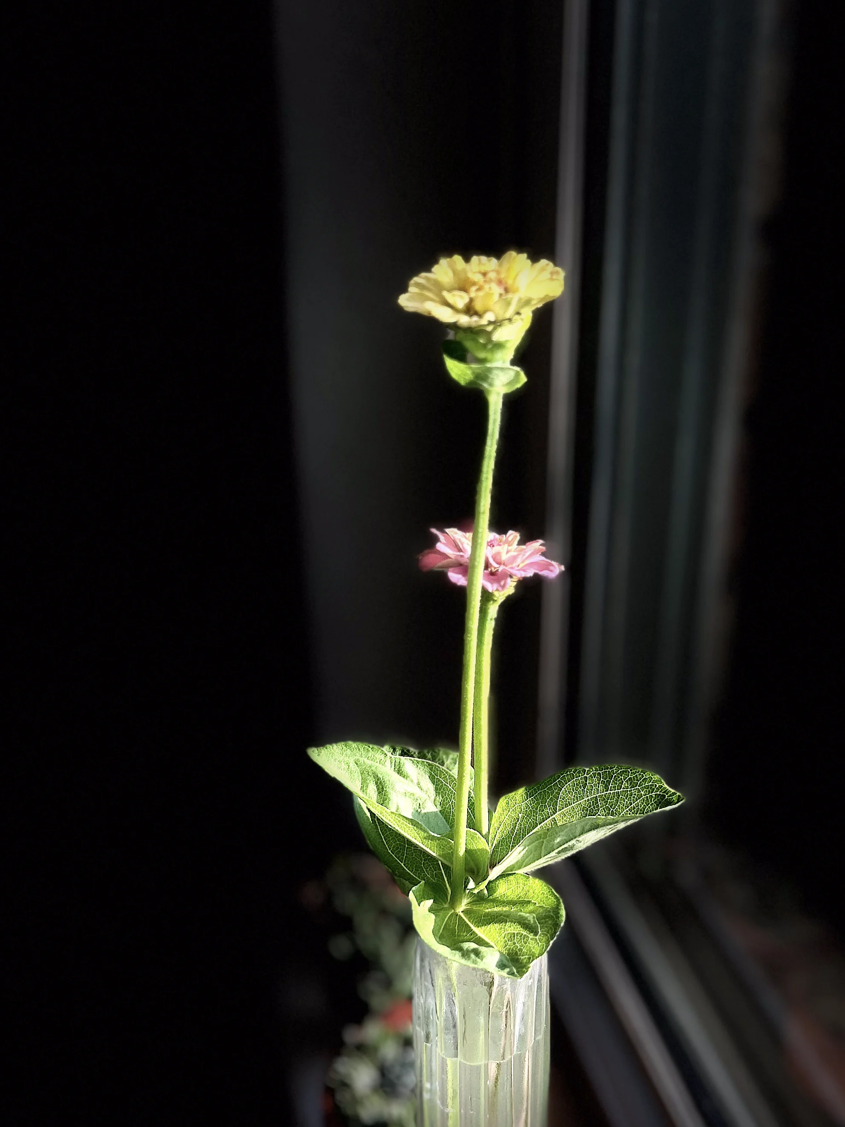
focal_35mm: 40
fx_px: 1302
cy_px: 695
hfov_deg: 35.9
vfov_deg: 46.4
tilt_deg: -28.0
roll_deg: -0.6
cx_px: 483
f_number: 1.5
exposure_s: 1/361
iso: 50
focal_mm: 5.7
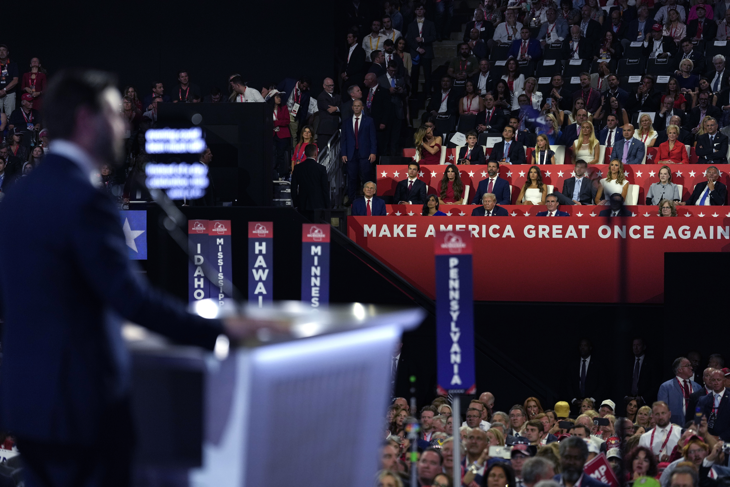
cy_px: 244
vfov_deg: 10.2
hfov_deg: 15.2
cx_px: 365
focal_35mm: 135
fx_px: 2737
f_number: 2.8
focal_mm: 135
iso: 1600
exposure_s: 1/640
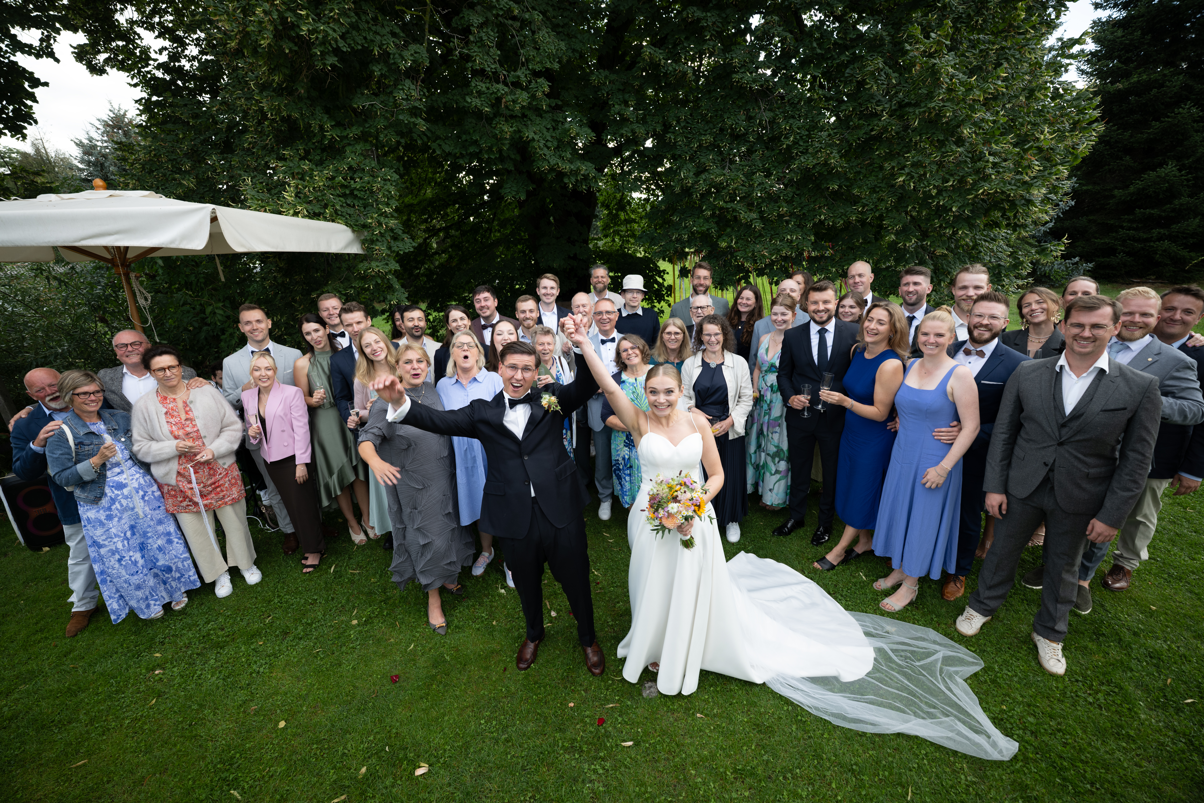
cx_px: 602
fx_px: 468
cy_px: 402
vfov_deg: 81.2
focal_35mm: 14
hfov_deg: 104.3
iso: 160
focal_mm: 14
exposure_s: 1/160
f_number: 3.5
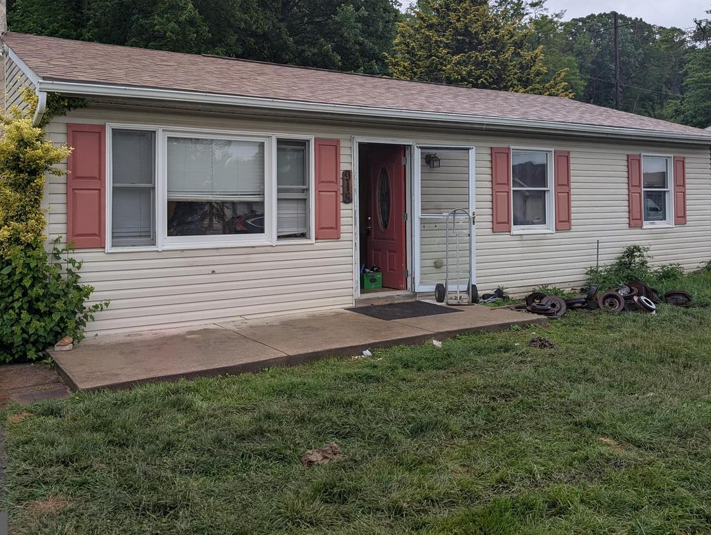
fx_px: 658
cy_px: 193
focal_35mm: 32
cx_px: 365
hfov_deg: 56.7
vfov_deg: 43.8
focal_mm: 6.9
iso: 21
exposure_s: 1/311
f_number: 1.68
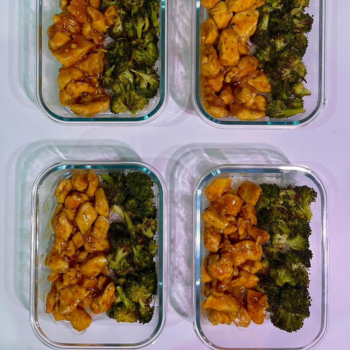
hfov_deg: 52.5
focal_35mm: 31
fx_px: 355
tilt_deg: -87.8
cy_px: 141
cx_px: 175
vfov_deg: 52.2
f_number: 1.6
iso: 100
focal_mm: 5.1
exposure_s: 1/60
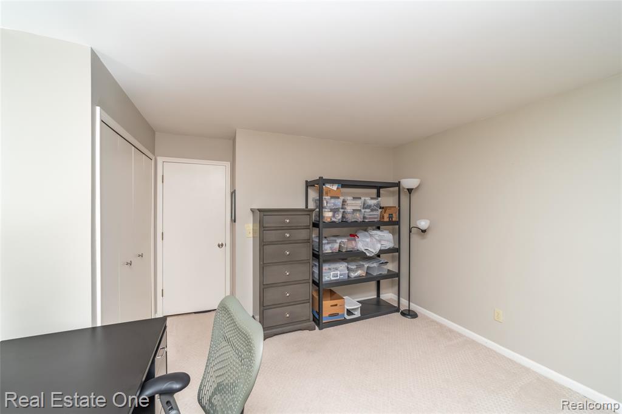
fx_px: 242
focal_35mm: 14
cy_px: 207
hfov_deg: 104.3
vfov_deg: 81.2
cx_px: 311
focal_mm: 14
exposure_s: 1/60
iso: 500
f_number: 8
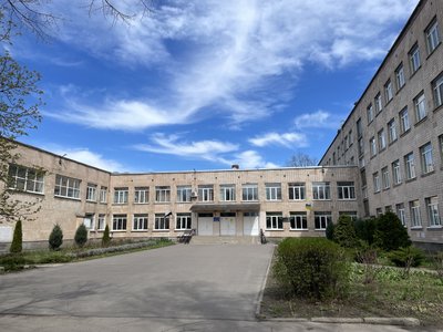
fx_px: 333
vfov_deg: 53.1
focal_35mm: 26
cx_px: 222
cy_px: 166
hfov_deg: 67.3
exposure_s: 1/4132
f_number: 1.6
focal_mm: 4.2
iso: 32
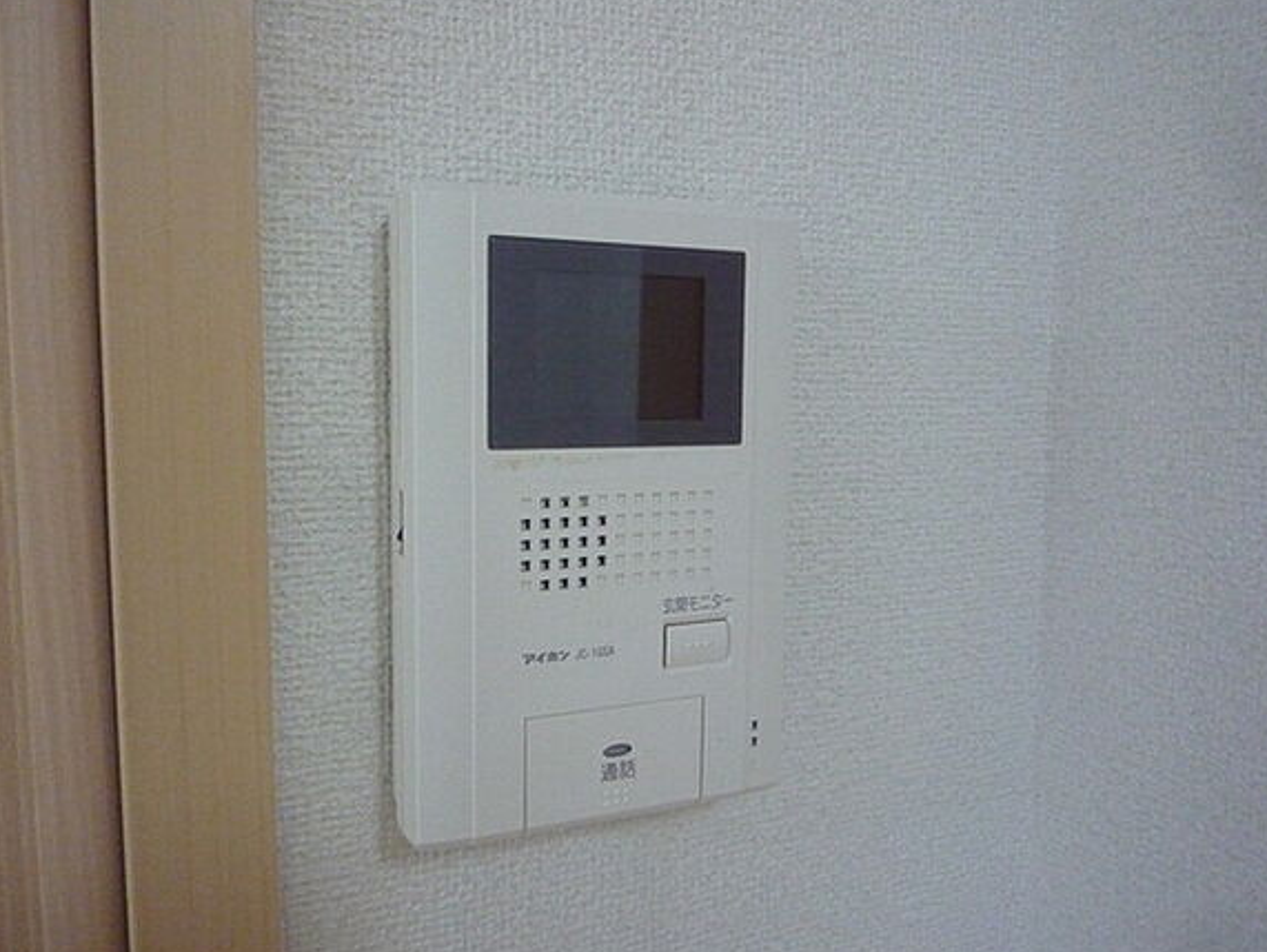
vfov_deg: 49.8
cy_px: 484
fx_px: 1025
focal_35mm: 28
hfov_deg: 63.3
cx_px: 586
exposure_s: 1/60
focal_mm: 4.4
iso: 800
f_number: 2.8
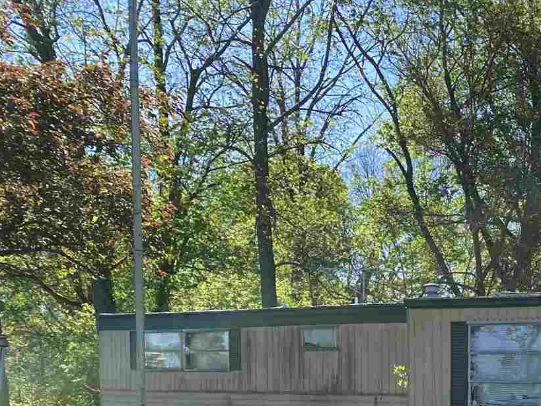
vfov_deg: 21.1
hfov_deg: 26.1
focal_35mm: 65
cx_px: 675
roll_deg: -0.8
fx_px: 1016
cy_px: 479
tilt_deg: -4.7
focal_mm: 4.25
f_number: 1.8
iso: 32
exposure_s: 1/1072
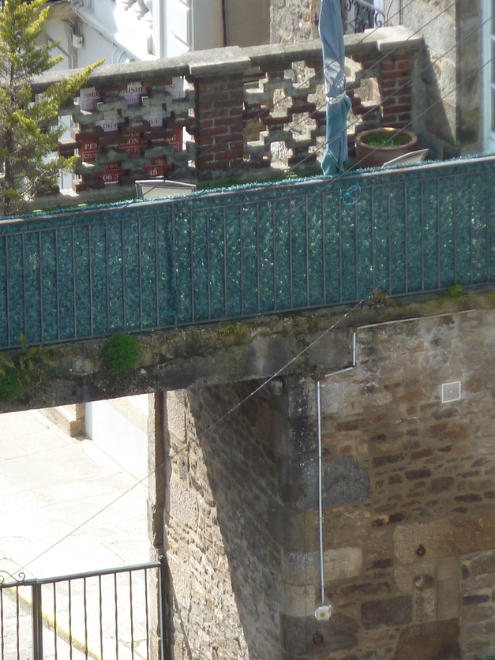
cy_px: 373
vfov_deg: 3.5
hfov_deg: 2.6
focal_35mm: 574
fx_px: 10944
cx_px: 107
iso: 80
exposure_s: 1/125
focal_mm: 49.2
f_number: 4.9
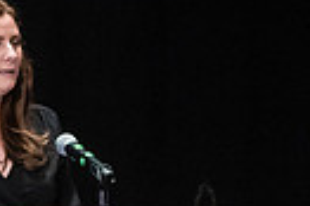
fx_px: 5014
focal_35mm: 583
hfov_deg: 3.5
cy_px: 357
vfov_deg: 2.3
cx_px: -194
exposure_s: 1/250
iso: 4000
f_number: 4
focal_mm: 112
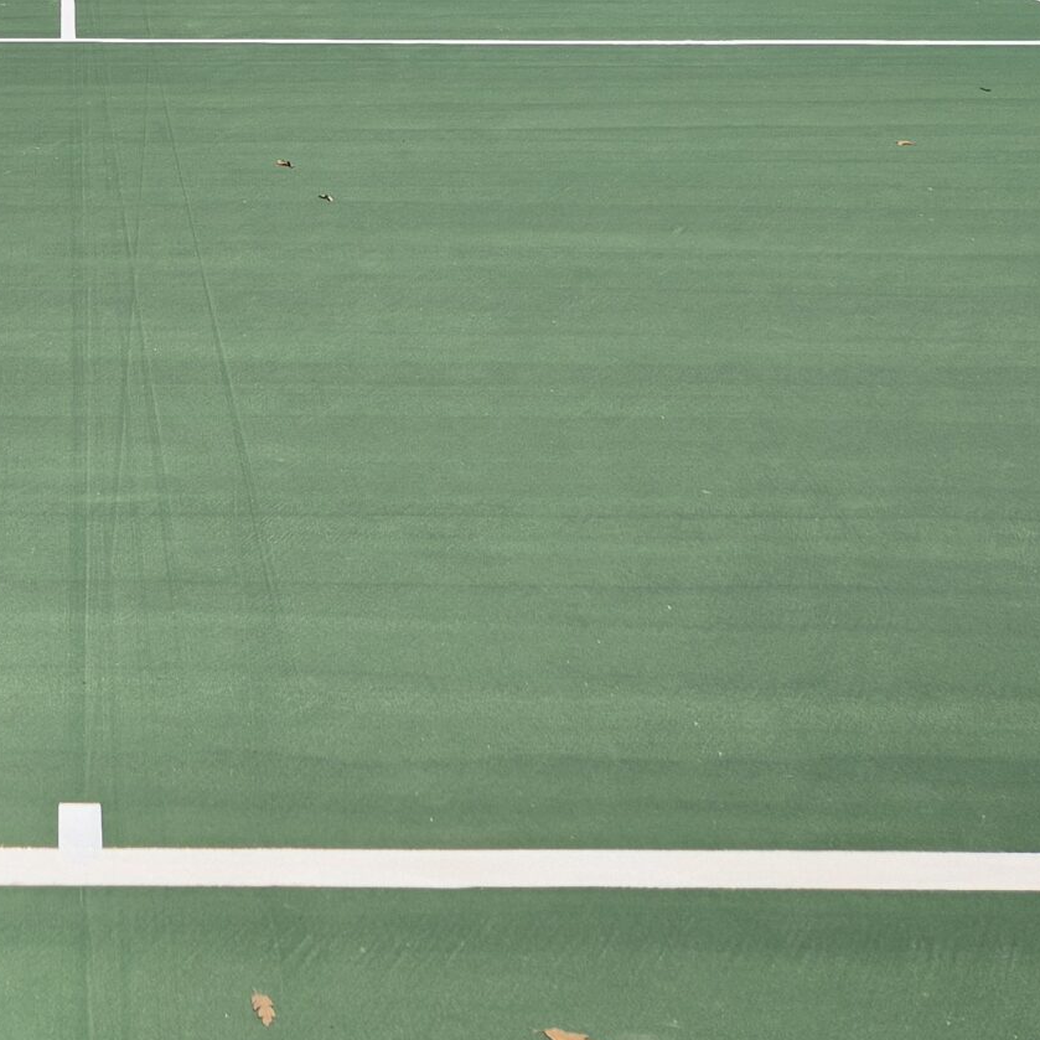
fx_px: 2107
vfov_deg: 25.6
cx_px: 24
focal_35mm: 62
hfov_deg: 26.4
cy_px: -120
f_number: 1.8
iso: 25
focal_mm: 5.4
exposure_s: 1/2584
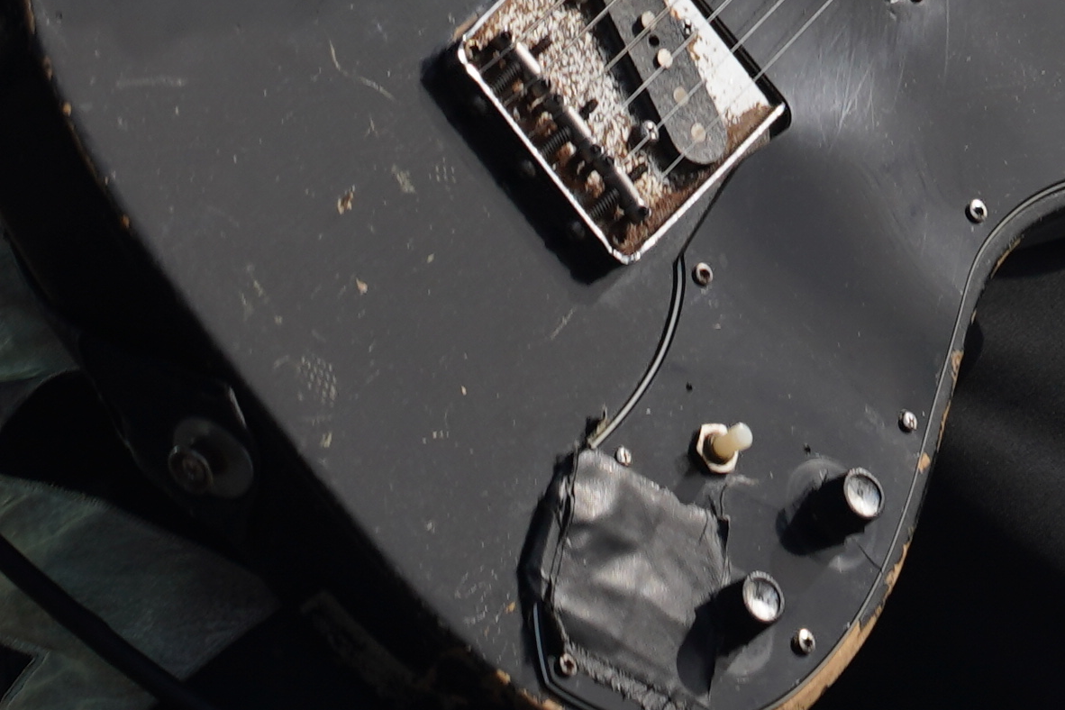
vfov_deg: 2.6
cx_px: 541
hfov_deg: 3.9
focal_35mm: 533
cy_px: -963
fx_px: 15767
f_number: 7.1
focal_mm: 105
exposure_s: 1/400
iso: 100
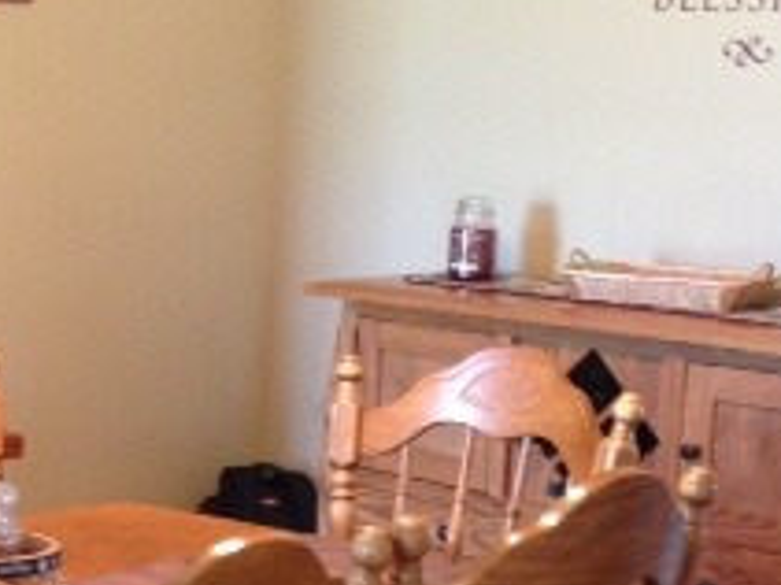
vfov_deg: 13.9
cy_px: 437
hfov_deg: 18.2
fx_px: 2390
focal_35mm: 106
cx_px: 37
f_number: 2.4
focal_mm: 4.28
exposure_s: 1/20
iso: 200
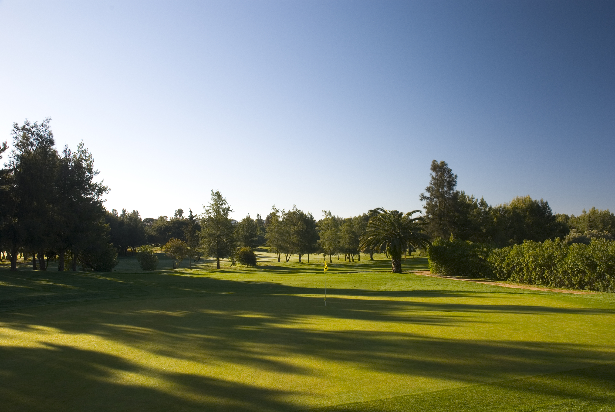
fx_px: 462
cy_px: 206
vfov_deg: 48.0
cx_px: 308
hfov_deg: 67.3
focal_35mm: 27
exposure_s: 1/10
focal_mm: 18
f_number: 14
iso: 100
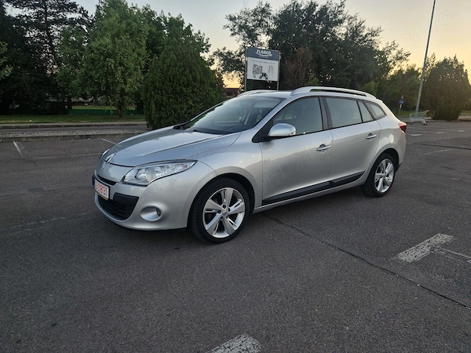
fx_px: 313
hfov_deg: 73.9
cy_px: 176
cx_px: 236
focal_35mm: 23
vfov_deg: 58.9
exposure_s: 1/180
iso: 160
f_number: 1.8
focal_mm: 5.4
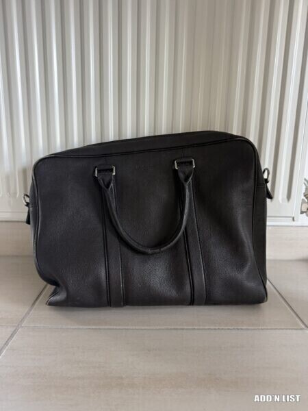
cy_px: 206
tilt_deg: -12.3
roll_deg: -2.1
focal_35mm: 24
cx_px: 154
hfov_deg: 56.8
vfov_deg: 71.6
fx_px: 285
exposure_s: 1/60
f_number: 1.78
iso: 200
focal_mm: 6.76
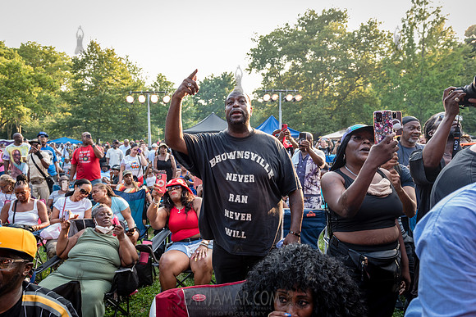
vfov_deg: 48.3
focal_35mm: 27
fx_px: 353
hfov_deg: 67.9
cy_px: 176
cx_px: 239
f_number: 3.5
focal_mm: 24
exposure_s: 1/250
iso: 500
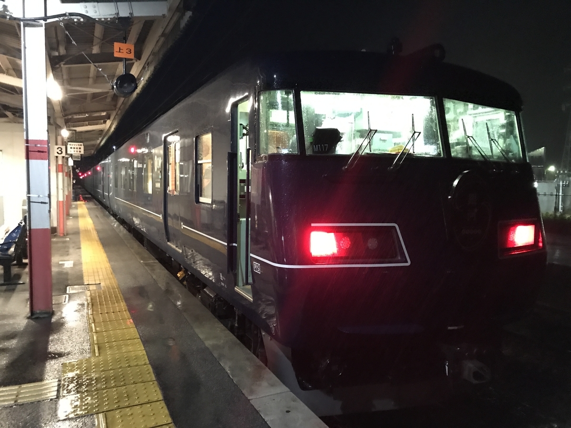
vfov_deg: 49.7
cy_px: 214
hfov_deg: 63.4
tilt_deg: -4.1
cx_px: 286
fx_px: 462
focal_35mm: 28
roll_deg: -0.5
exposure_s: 1/4
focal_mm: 3.99
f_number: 1.8
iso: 125
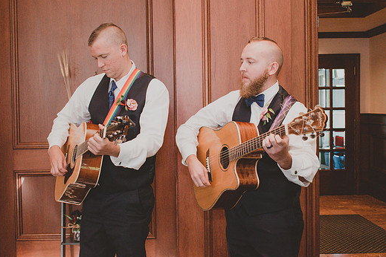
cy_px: 125
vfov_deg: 26.0
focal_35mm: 52
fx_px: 558
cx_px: 172
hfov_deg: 38.1
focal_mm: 31
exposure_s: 1/60
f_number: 4.2
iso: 2200
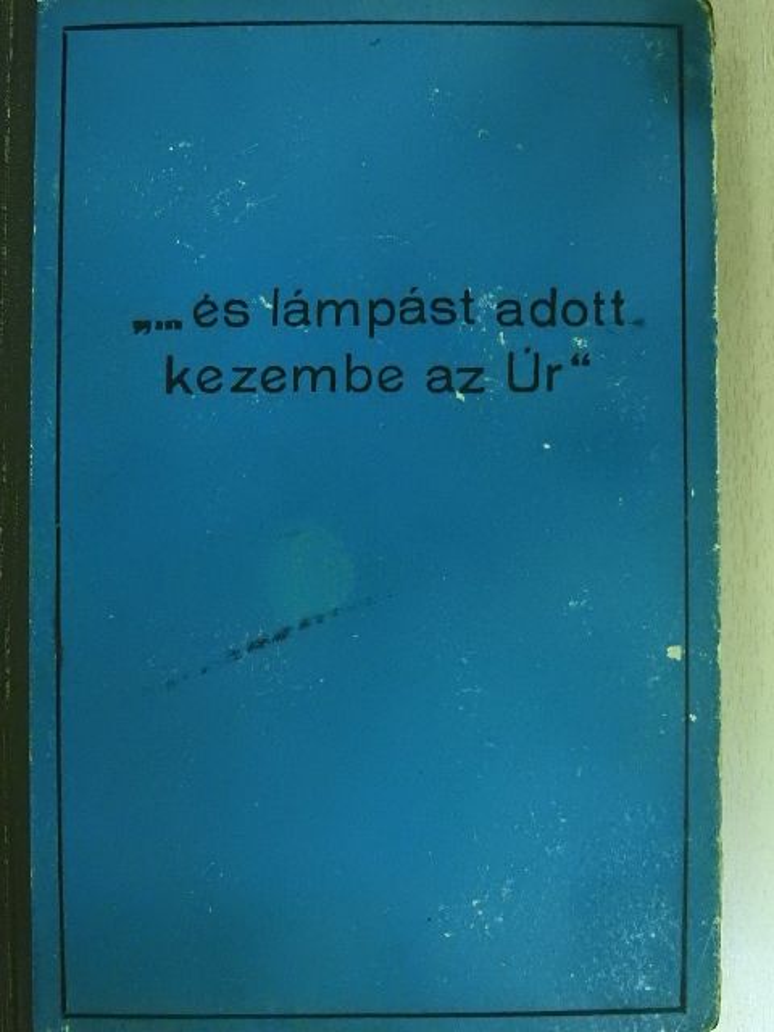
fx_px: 1640
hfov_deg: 26.6
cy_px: 516
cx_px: 387
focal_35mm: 55
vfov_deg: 34.9
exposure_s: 1/80
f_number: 4
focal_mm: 9.9
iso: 1600
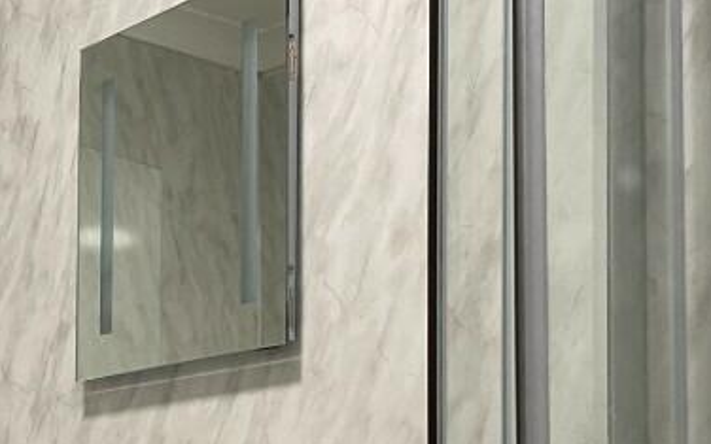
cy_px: 482
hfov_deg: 25.3
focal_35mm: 75
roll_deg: -2.0
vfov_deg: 16.9
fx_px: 1453
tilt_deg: +5.4
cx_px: -95
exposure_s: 1/50
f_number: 1.6
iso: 100
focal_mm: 4.2
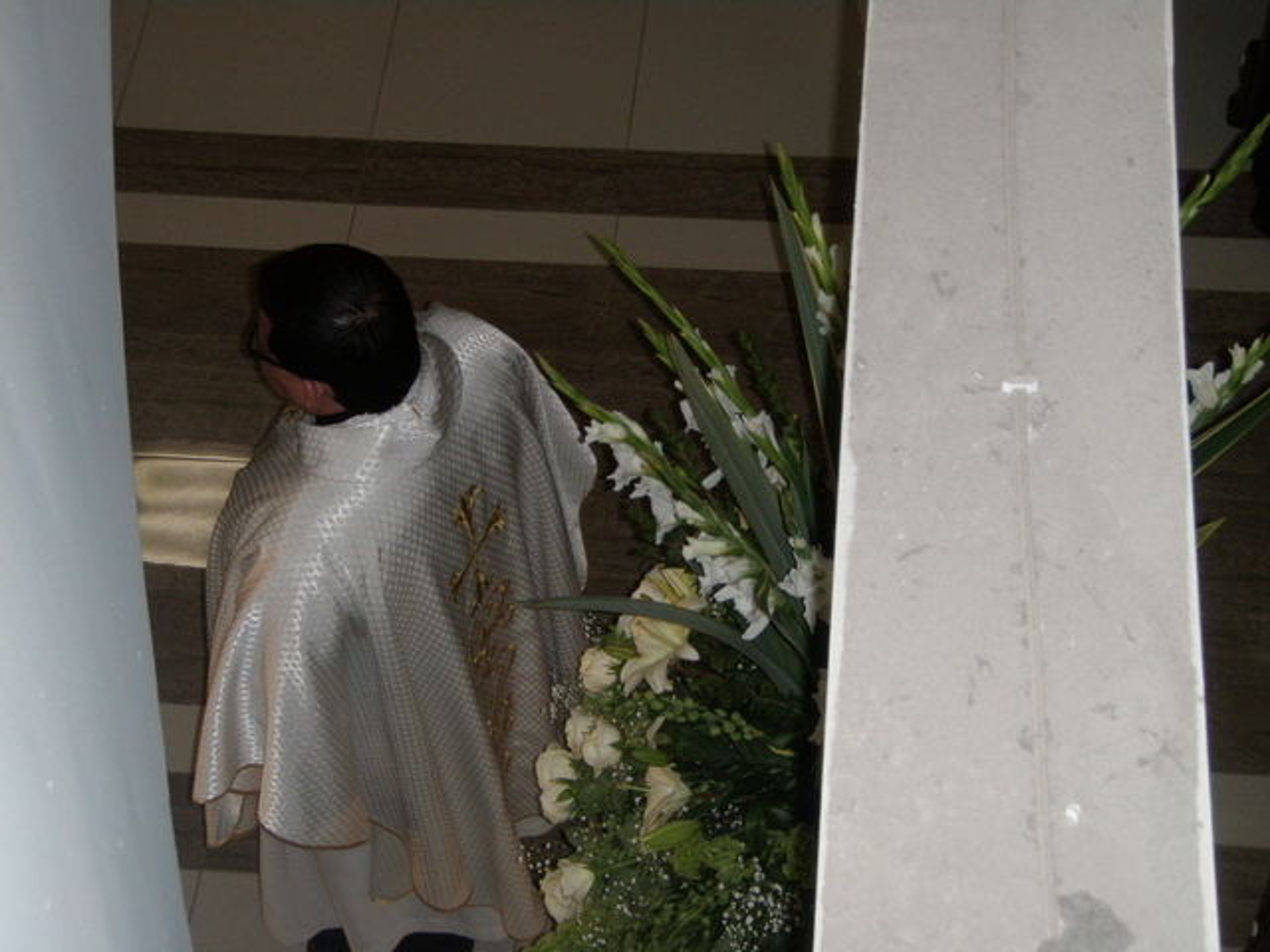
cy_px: 476
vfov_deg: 20.4
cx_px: 635
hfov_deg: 27.0
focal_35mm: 72
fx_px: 2642
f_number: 4.8
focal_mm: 12.73
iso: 250
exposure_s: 1/50
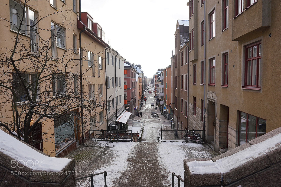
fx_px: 187
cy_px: 94
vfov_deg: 53.1
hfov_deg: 73.7
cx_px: 140
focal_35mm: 24
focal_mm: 16
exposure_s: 1/250
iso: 100
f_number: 4.5
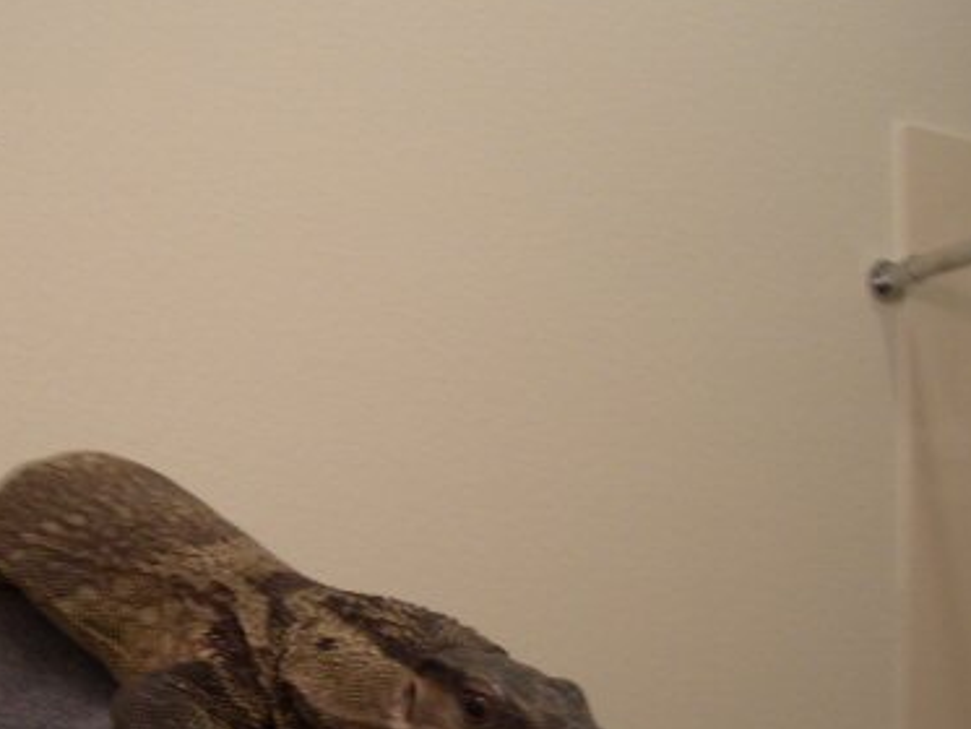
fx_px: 1684
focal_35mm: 60
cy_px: 505
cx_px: 193
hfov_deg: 31.3
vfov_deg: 24.3
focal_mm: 5.8
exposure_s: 1/25
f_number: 2.6
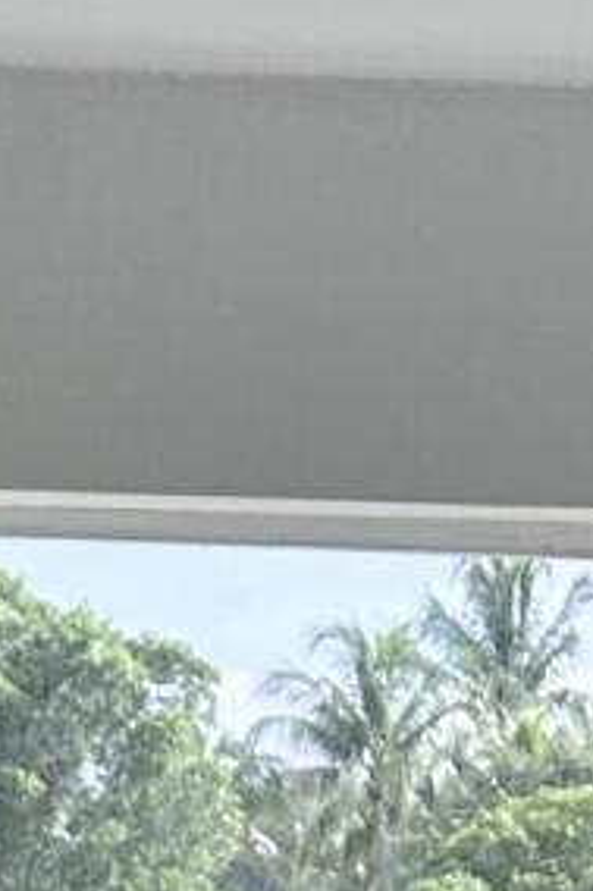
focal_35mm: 176
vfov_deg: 10.3
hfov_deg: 7.8
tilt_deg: -13.9
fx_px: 4354
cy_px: 2083
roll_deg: -2.9
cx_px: 508
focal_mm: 6.86
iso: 80
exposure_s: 1/429
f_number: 1.78
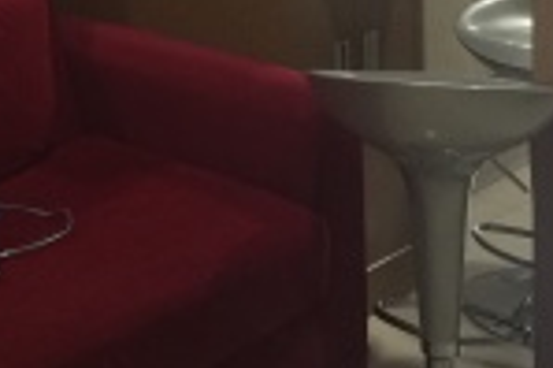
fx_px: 1427
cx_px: 121
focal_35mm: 93
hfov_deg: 21.7
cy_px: -234
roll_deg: +0.8
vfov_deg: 13.5
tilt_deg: -2.9
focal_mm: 4.15
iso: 100
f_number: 2.2
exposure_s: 1/17
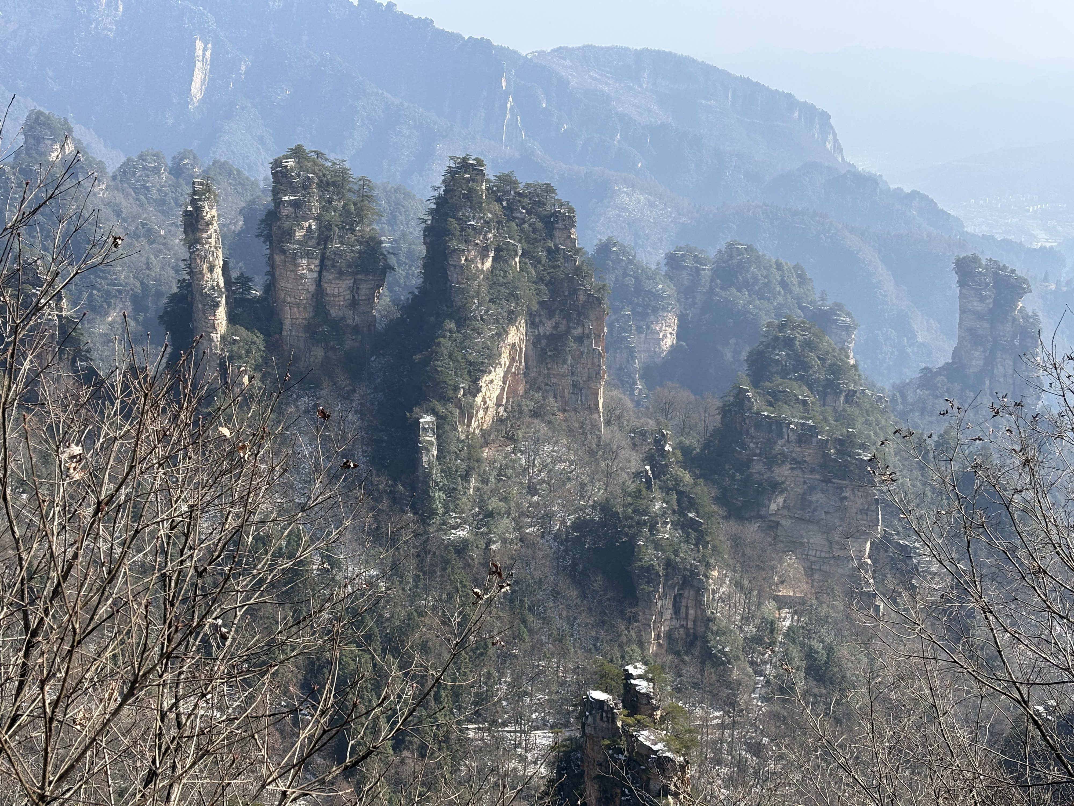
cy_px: 403
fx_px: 1613
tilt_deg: -12.1
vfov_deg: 28.0
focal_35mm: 52
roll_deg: +0.0
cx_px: 537
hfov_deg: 36.8
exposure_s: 1/1667
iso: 32
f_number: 1.6
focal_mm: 5.96
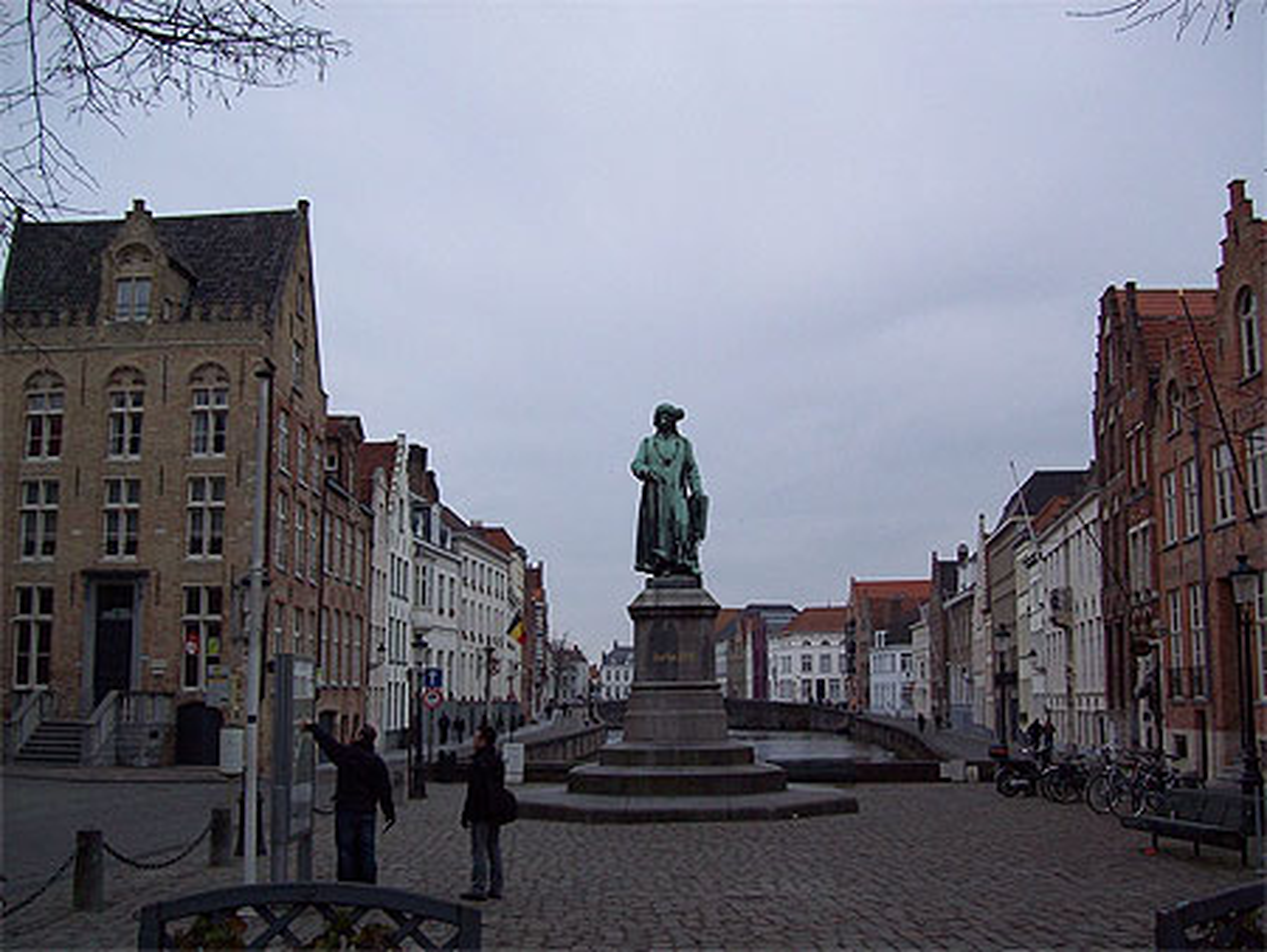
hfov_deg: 51.3
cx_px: 634
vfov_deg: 39.7
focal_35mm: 36
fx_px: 1318
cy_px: 476
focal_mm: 6
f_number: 2.7
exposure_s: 1/517
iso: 80
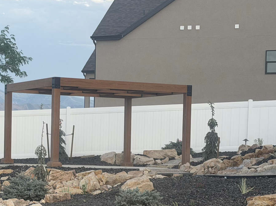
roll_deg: -0.9
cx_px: 81
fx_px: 877
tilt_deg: -2.4
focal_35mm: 110
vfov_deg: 13.4
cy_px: 180
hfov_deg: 17.8
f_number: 1.78
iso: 64
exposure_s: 1/1353
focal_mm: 6.76
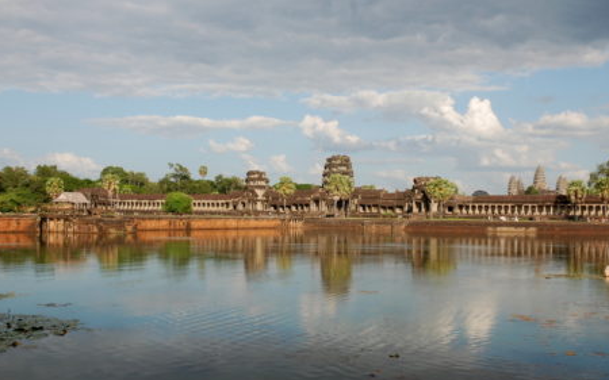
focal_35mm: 43
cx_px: 310
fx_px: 706
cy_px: 204
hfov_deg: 46.6
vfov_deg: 30.1
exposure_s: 1/250
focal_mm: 25
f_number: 8
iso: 125
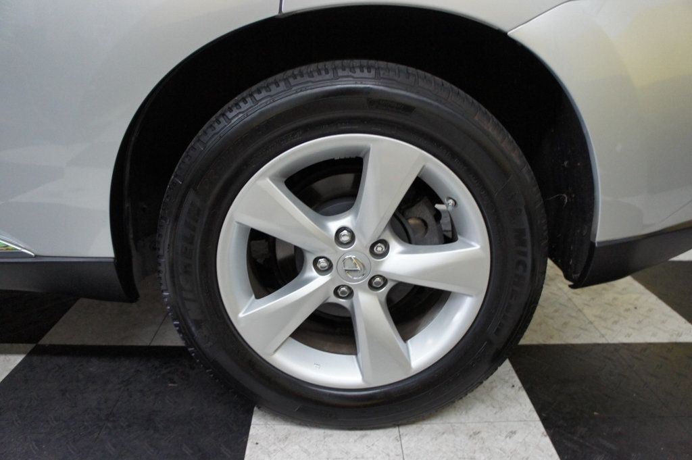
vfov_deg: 47.9
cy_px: 230
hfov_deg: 67.4
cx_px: 346
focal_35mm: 27
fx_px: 519
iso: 1600
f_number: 3.5
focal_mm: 18
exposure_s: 1/80
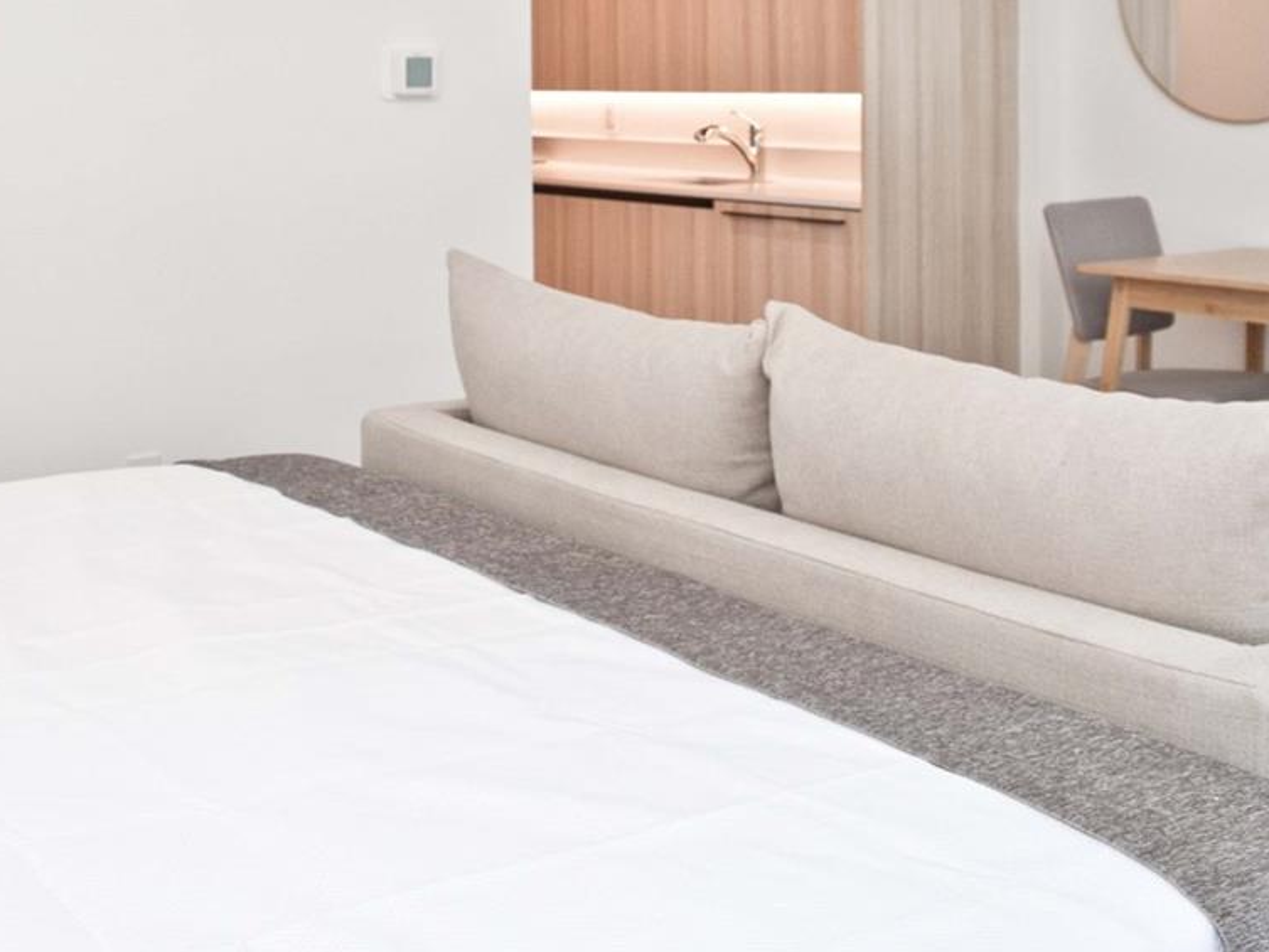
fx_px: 1797
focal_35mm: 49
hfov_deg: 38.5
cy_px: 83
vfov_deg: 28.5
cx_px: 436
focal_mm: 24
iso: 800
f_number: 6.3
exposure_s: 1/100
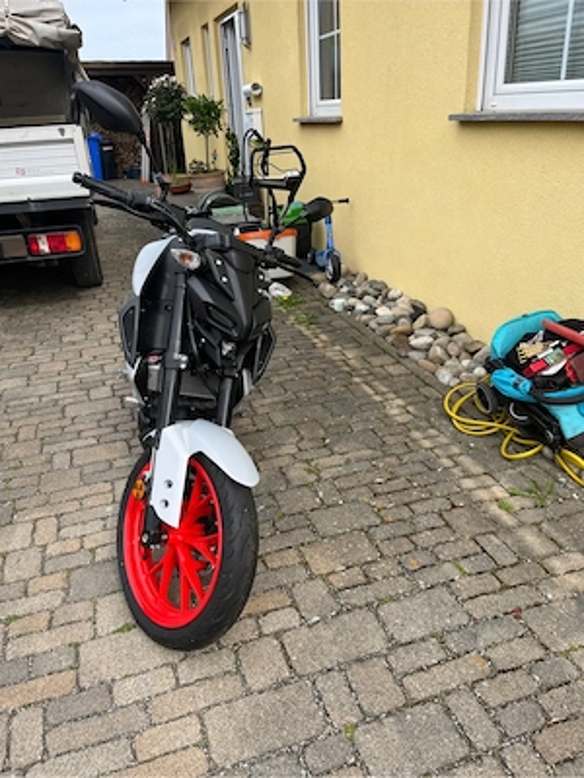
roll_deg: +4.3
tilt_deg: -25.7
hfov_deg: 53.1
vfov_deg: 67.3
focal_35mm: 26
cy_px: 389
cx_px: 292
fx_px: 585
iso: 50
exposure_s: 1/1279
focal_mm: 5.1
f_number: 1.6
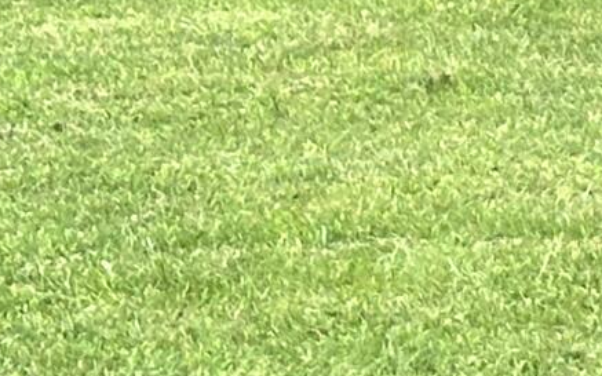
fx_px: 5725
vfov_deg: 3.7
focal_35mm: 349
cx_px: 1229
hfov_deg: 5.9
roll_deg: -0.2
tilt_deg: -8.2
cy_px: -224
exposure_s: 1/880
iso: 64
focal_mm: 6.86
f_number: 1.78
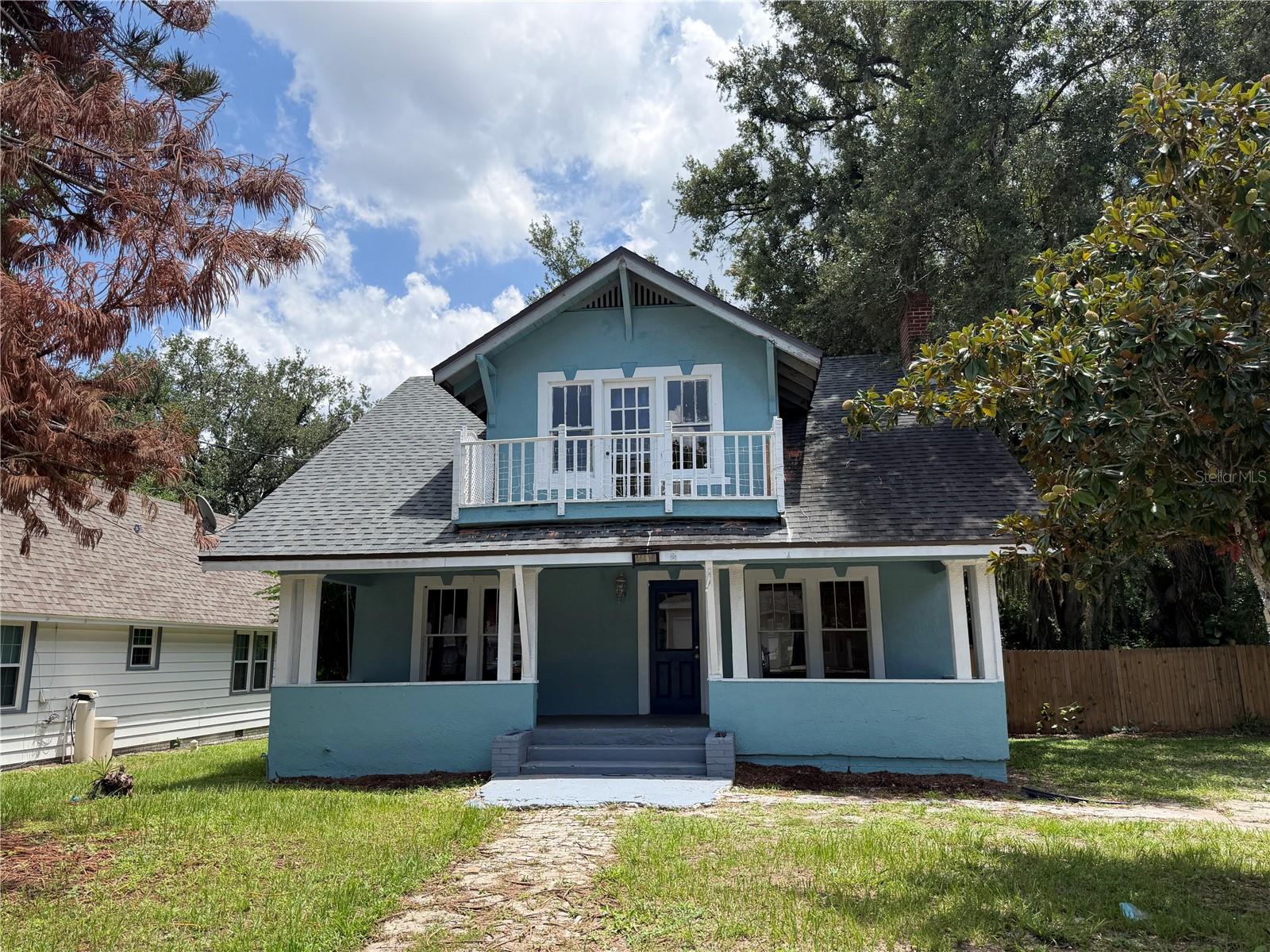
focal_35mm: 24
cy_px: 476
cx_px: 635
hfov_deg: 71.6
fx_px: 881
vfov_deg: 56.8
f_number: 1.78
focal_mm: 6.76
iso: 100
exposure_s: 1/4405
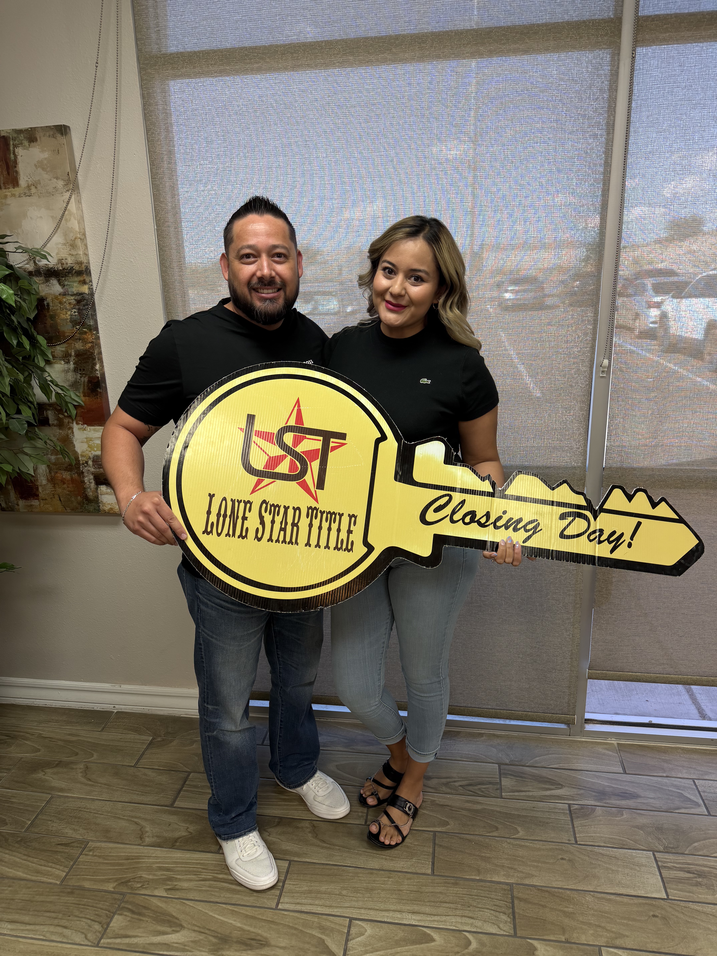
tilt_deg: -16.6
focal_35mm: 24
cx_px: 358
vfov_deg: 71.6
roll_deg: +1.9
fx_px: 663
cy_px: 478
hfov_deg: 56.8
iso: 125
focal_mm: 6.76
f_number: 1.78
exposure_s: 1/60
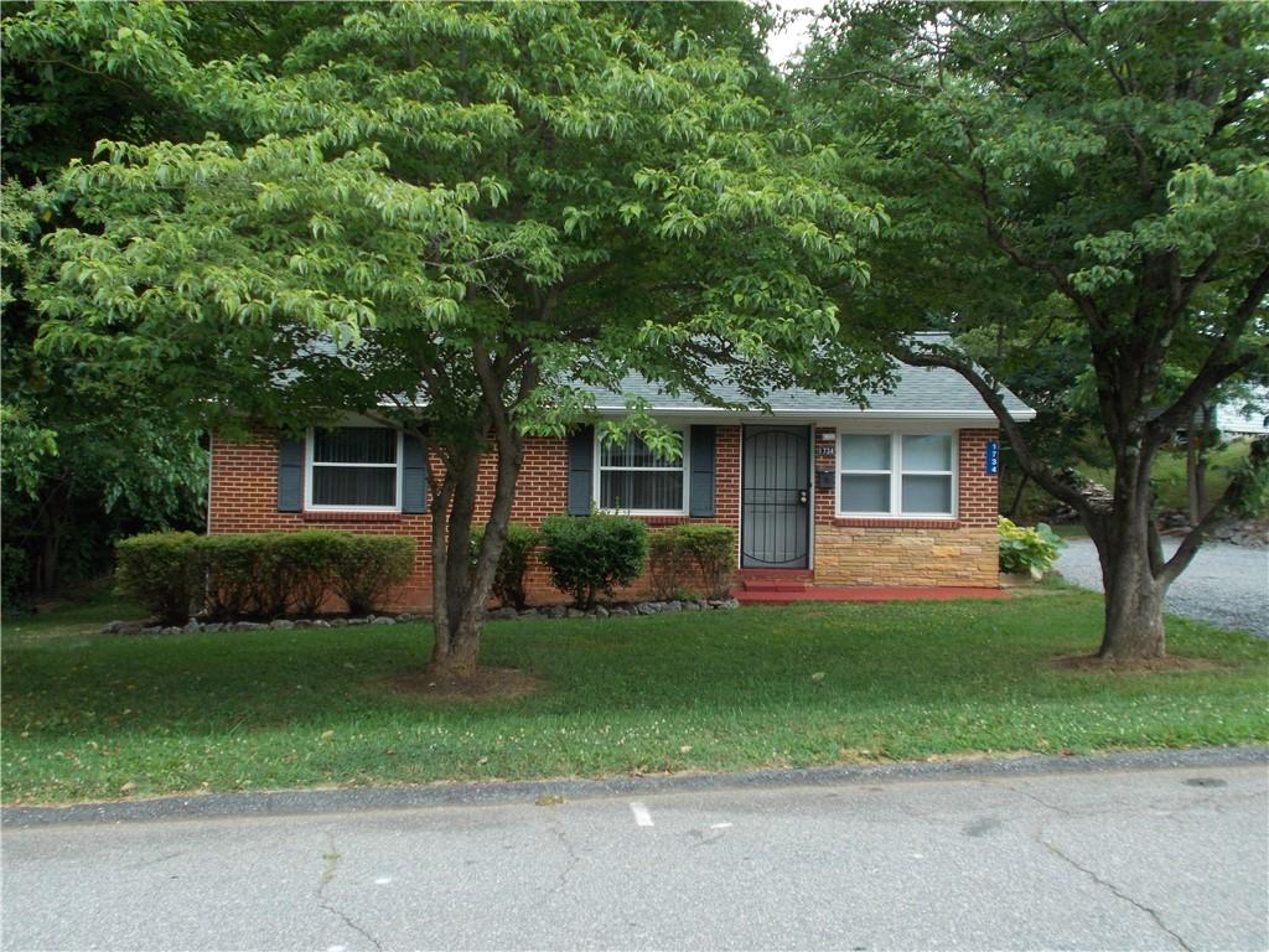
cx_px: 634
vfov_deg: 41.8
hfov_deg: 54.0
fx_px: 1246
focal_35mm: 34
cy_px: 476
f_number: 3.6
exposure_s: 1/100
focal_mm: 6
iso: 80
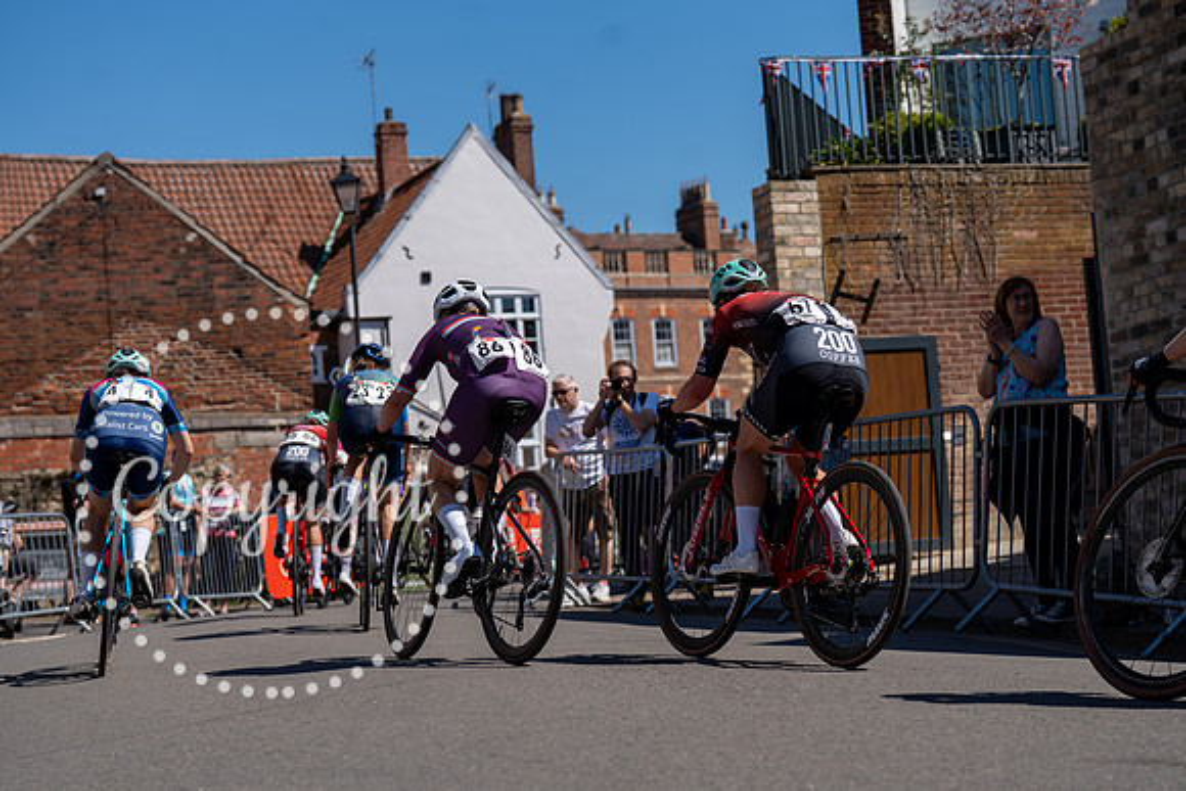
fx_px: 2471
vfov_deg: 18.2
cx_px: 593
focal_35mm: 75
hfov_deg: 27.0
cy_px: 396
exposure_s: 1/1600
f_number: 4
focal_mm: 75
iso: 100
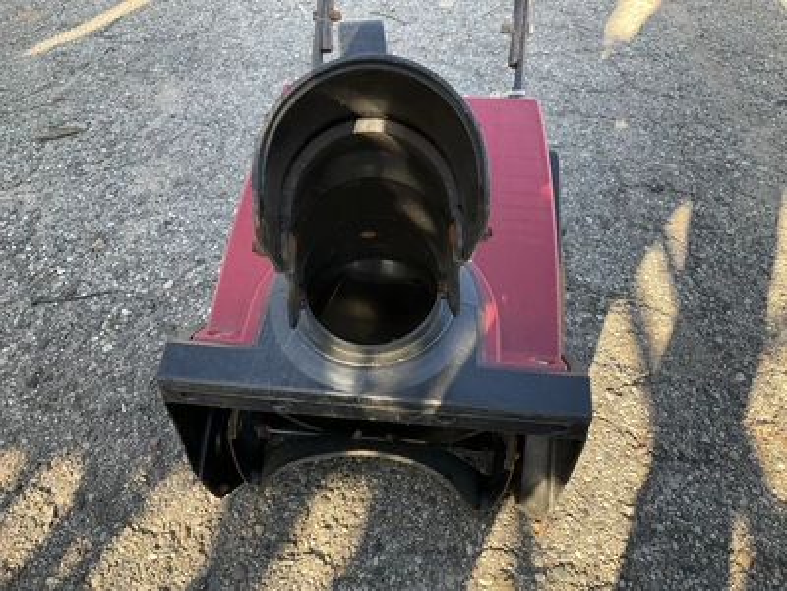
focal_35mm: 29
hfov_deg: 61.7
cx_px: 394
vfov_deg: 48.2
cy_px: 296
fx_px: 659
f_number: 1.8
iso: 25
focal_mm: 3
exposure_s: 1/122
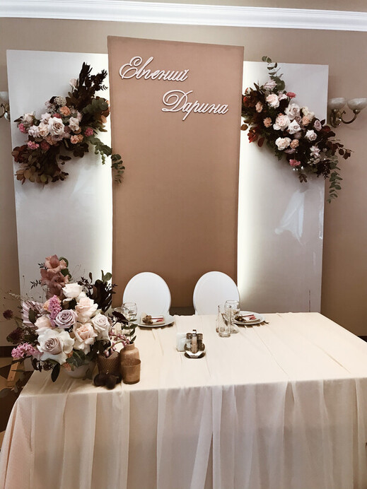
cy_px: 244
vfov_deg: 63.4
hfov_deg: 49.7
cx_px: 184
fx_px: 396
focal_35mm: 28
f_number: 1.8
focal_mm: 3.99
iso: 40
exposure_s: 1/17
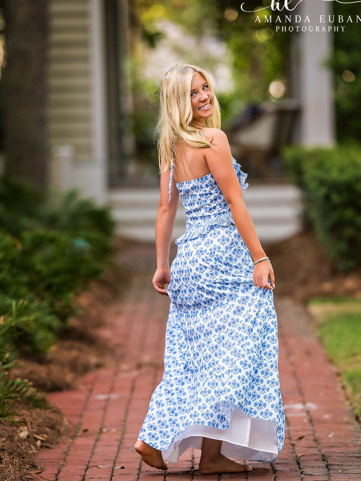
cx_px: 195
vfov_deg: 8.5
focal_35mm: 234
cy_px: 267
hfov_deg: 6.4
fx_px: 3253
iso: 800
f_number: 2.8
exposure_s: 1/1250
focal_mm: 200
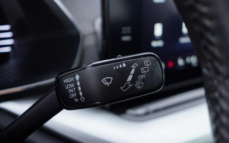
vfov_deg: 27.3
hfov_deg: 42.6
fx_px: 293
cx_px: 99
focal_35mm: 47
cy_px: 92
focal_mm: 24
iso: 125
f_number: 2.8
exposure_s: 1/40
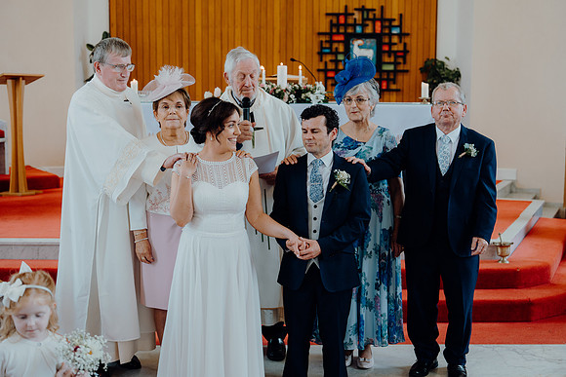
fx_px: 802
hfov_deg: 38.9
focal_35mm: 51
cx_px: 283
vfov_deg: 26.5
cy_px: 188
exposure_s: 1/200
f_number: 2.8
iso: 500
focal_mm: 51
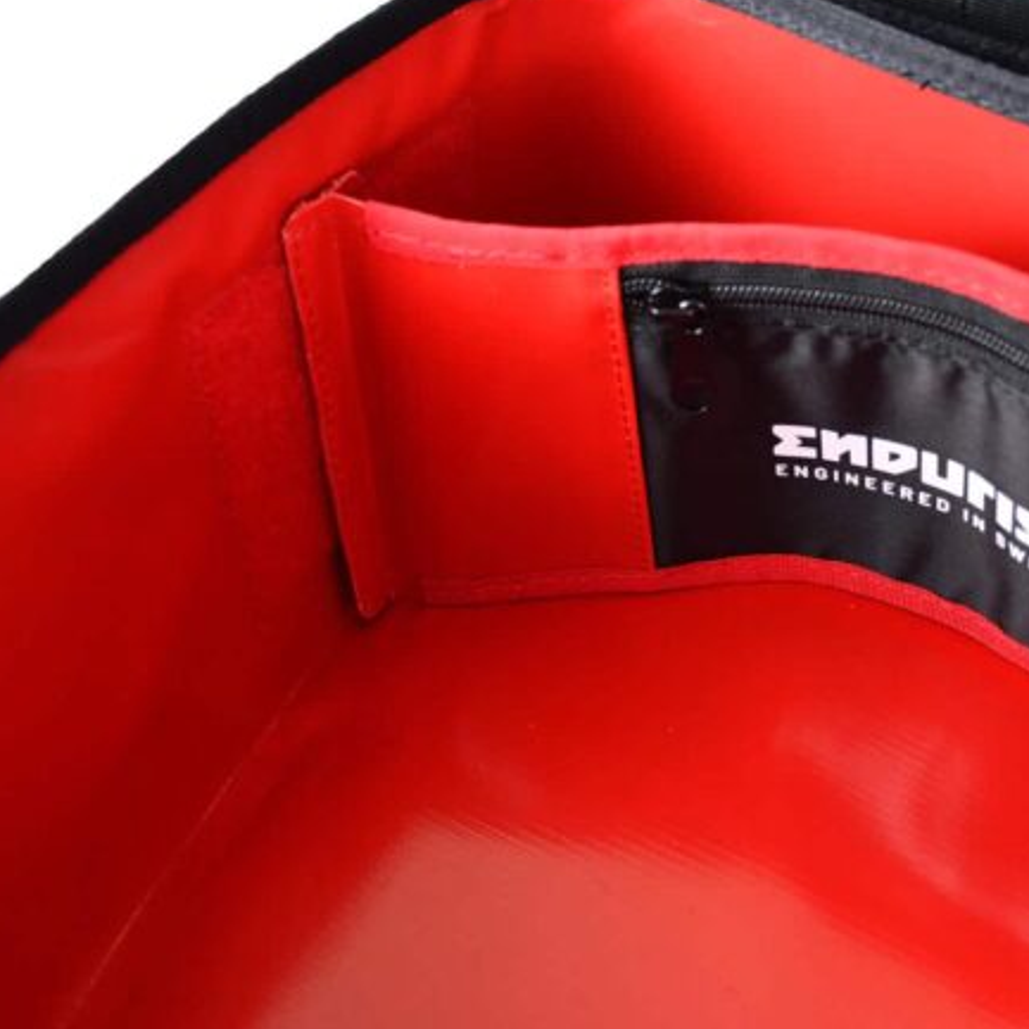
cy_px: 519
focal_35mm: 66
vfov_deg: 26.1
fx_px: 2220
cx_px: 694
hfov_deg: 25.9
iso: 1250
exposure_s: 1/125
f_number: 4
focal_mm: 32
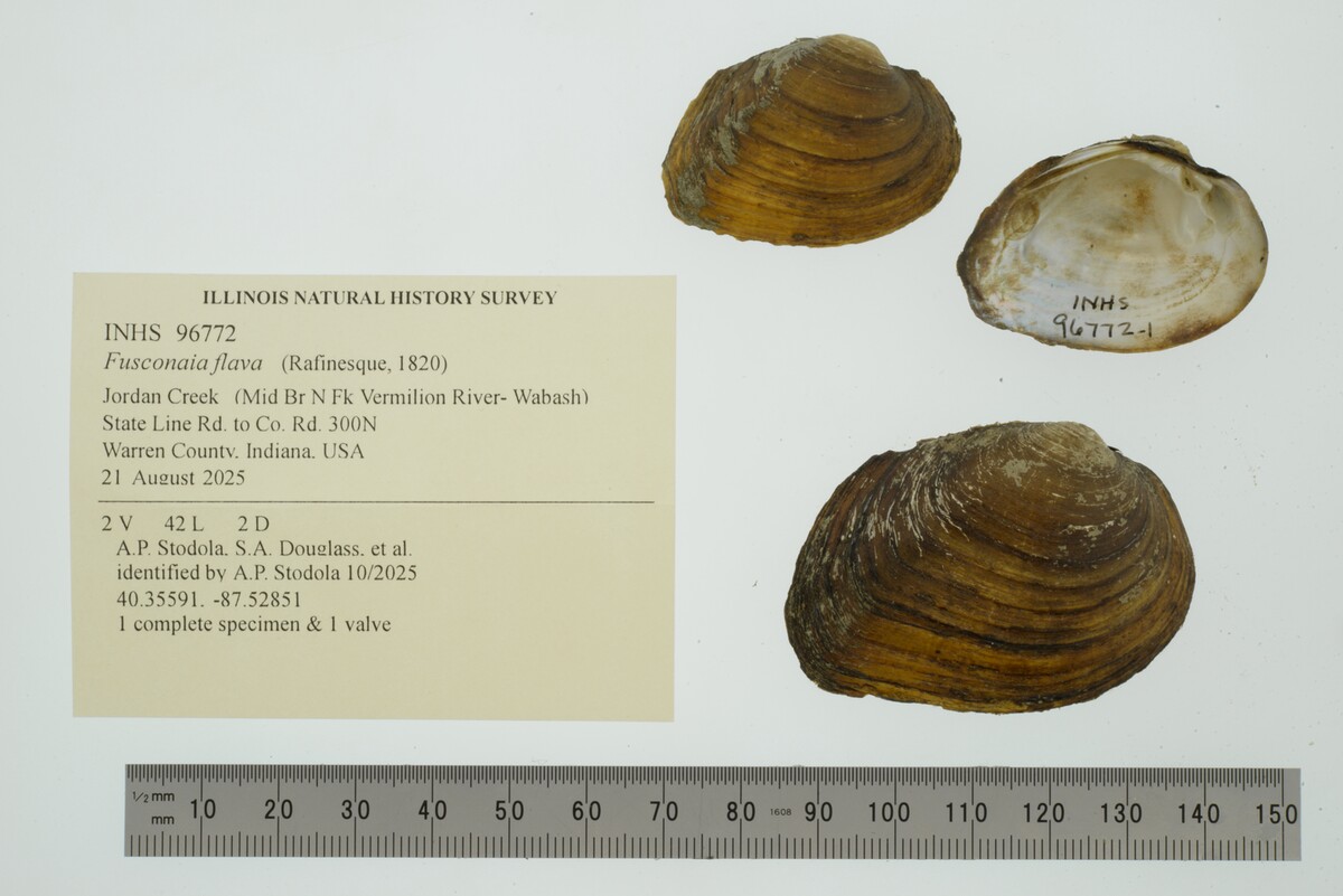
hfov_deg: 33.4
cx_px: 672
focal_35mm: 60
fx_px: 2239
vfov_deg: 22.6
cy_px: 448
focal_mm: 60
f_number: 32
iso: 100
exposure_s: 1/10
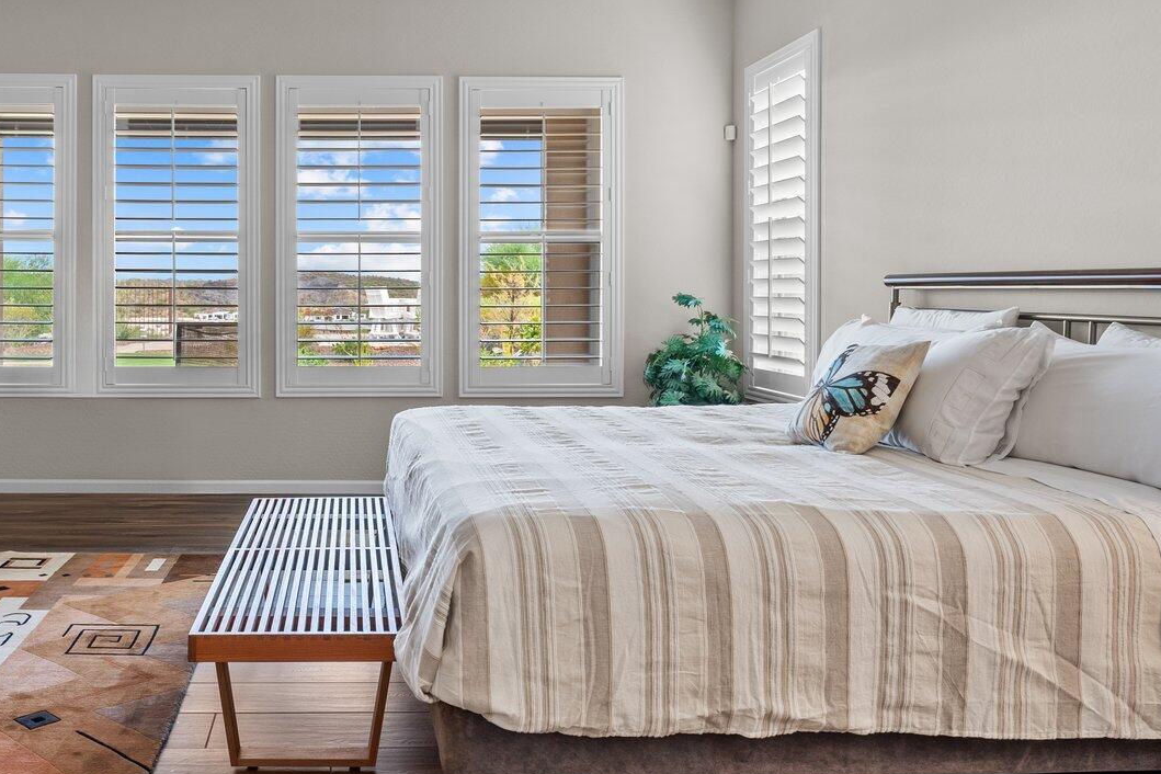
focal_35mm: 29
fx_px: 935
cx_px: 363
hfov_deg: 61.7
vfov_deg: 44.7
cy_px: 308
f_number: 8
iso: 400
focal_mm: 15
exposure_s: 1/5
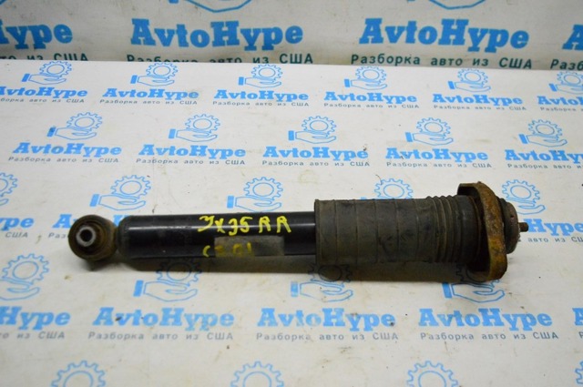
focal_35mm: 39
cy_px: 194
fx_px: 631
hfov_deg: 49.6
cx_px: 292
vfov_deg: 34.1
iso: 6400
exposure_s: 1/1000
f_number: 4
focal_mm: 26
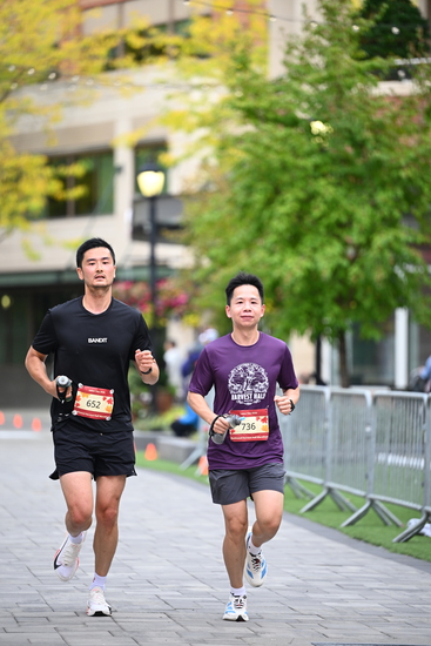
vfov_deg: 11.7
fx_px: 3140
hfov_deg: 7.9
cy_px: 323
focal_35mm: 175
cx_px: 216
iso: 640
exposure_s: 1/1250
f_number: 2.8
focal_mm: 175
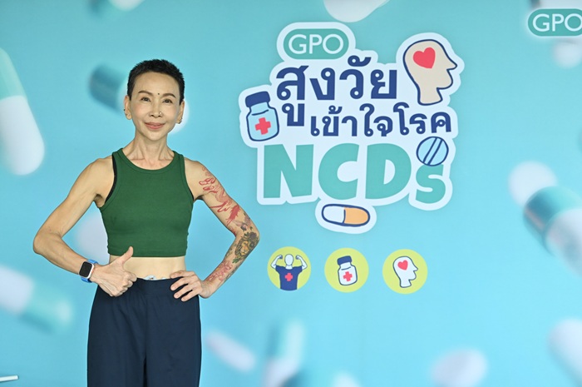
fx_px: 1130
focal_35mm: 70
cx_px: 291
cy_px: 194
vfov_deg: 19.4
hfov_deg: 28.9
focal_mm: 70
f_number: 4
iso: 1250
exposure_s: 1/160
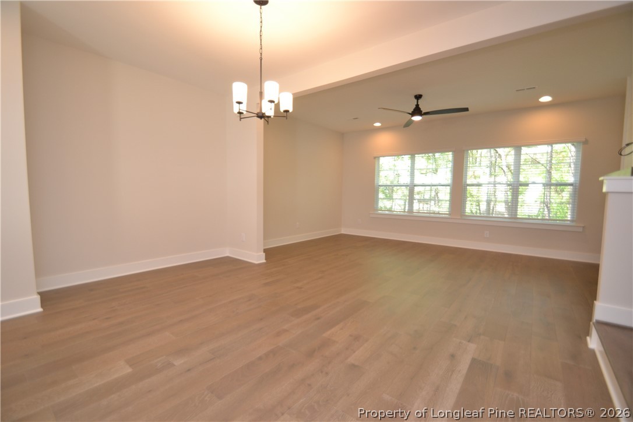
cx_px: 316
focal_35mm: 15
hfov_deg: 100.4
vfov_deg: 77.3
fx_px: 264
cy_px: 211
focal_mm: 10
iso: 400
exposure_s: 1/60
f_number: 4
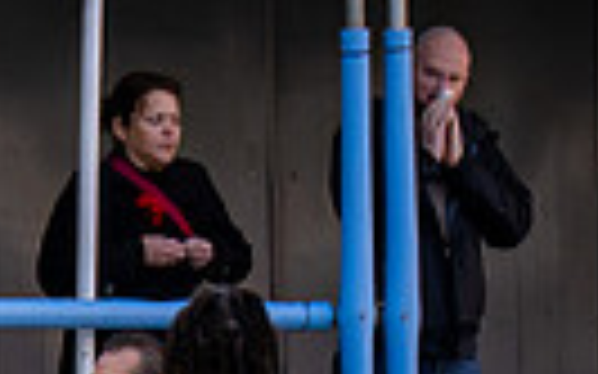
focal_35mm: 2085
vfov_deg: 0.6
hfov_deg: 1.0
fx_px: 33966
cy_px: 1096
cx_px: 65
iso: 2000
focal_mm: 200
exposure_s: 1/1000
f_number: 4
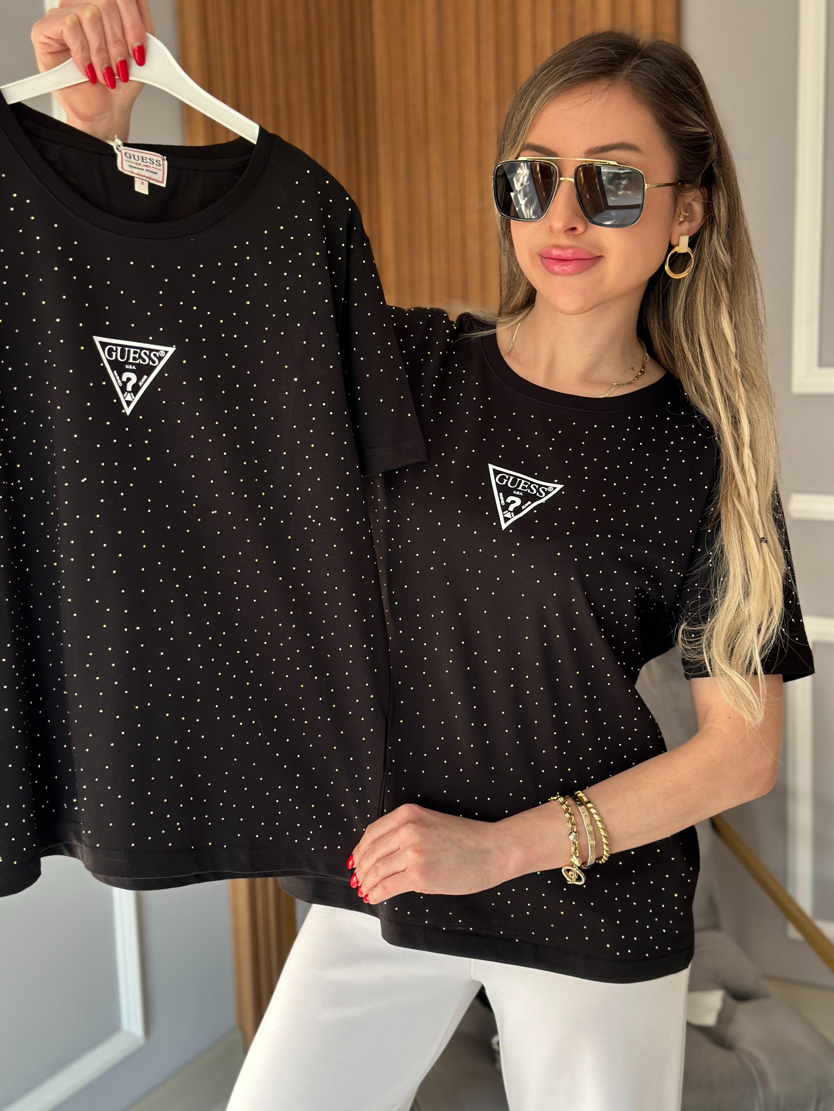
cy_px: 556
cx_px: 417
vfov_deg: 39.7
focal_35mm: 48
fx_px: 1542
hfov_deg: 30.3
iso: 125
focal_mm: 6.86
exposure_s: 1/66
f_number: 1.78
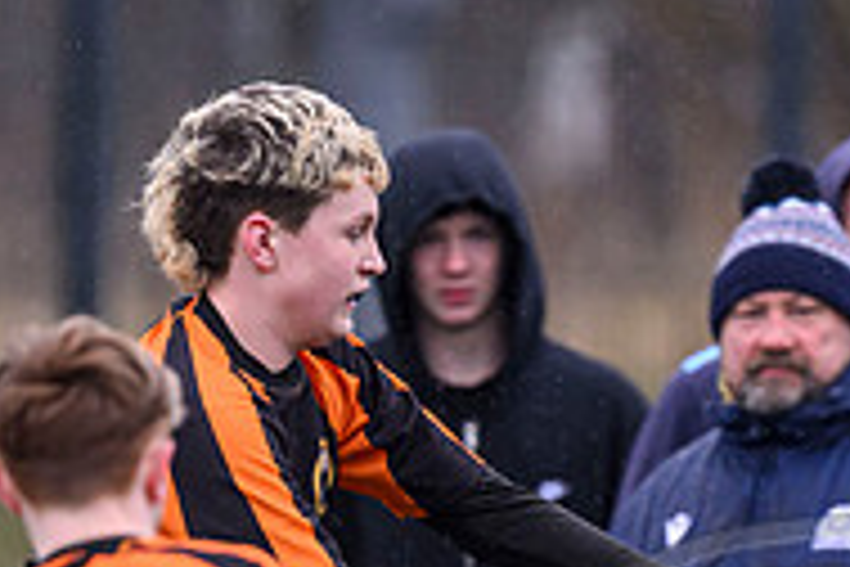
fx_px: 44928
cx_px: 797
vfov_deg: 0.7
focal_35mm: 1903
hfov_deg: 1.1
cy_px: 831
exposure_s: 1/1600
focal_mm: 400
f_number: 3.5
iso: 1000
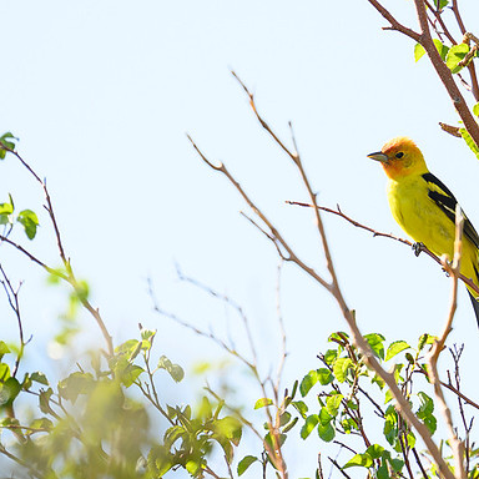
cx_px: 353
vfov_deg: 1.2
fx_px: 23405
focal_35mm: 1495
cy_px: 179
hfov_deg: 1.2
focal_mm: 560
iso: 500
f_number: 4.5
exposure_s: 1/2000
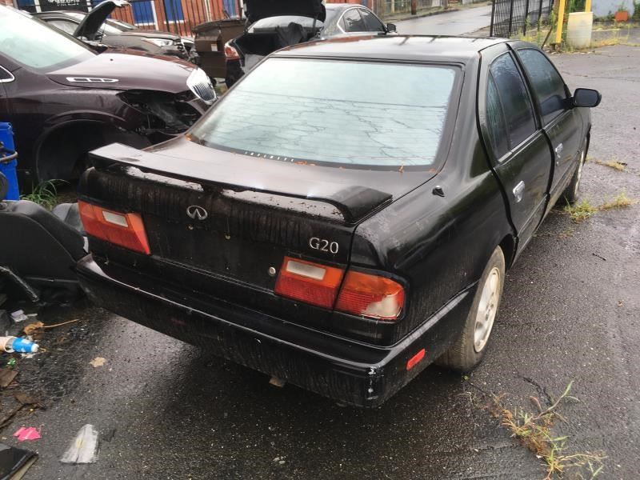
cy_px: 240
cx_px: 320
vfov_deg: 48.2
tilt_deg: -22.3
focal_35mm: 29
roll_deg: +3.4
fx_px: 536
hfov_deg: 61.7
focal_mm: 4.15
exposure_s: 1/161
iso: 25
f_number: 2.2
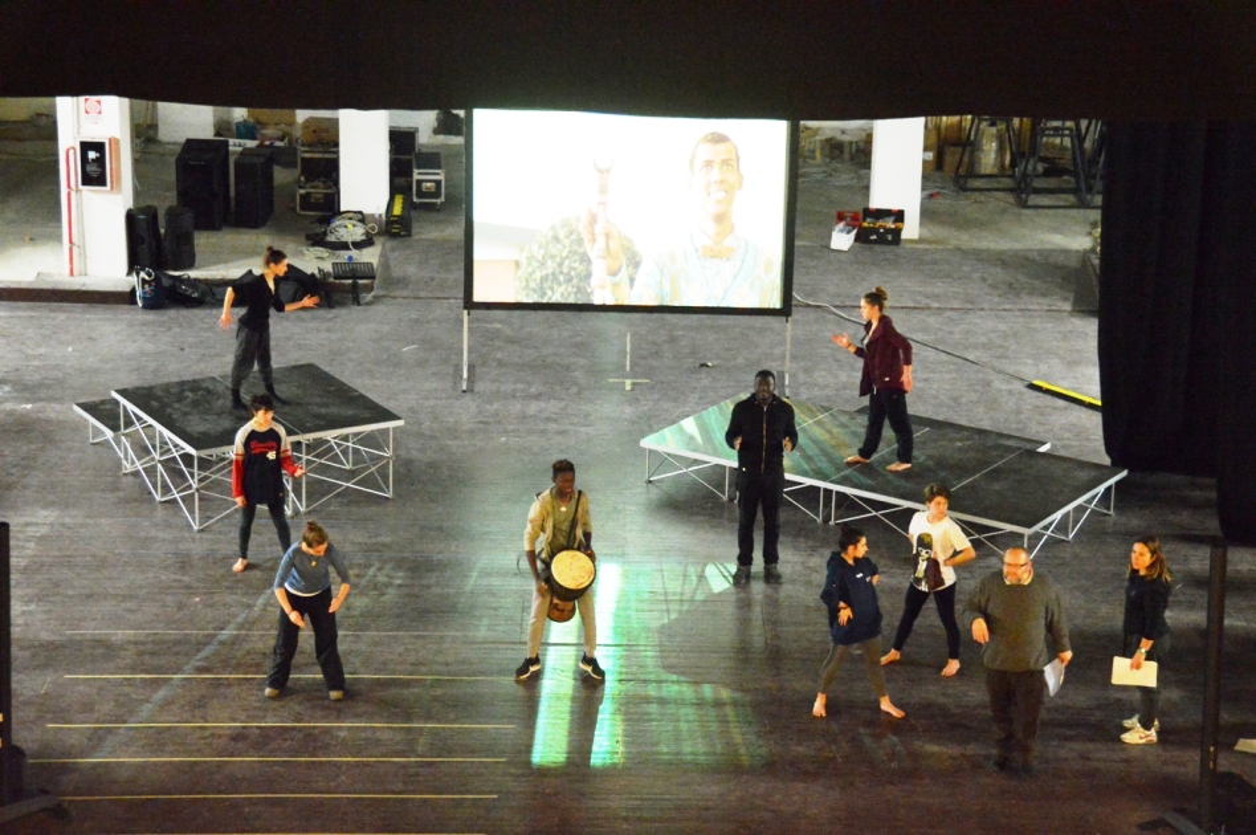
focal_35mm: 78
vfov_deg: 17.5
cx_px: 628
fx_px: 2718
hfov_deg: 26.0
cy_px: 418
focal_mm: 52
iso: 6400
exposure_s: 1/30
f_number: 4.8
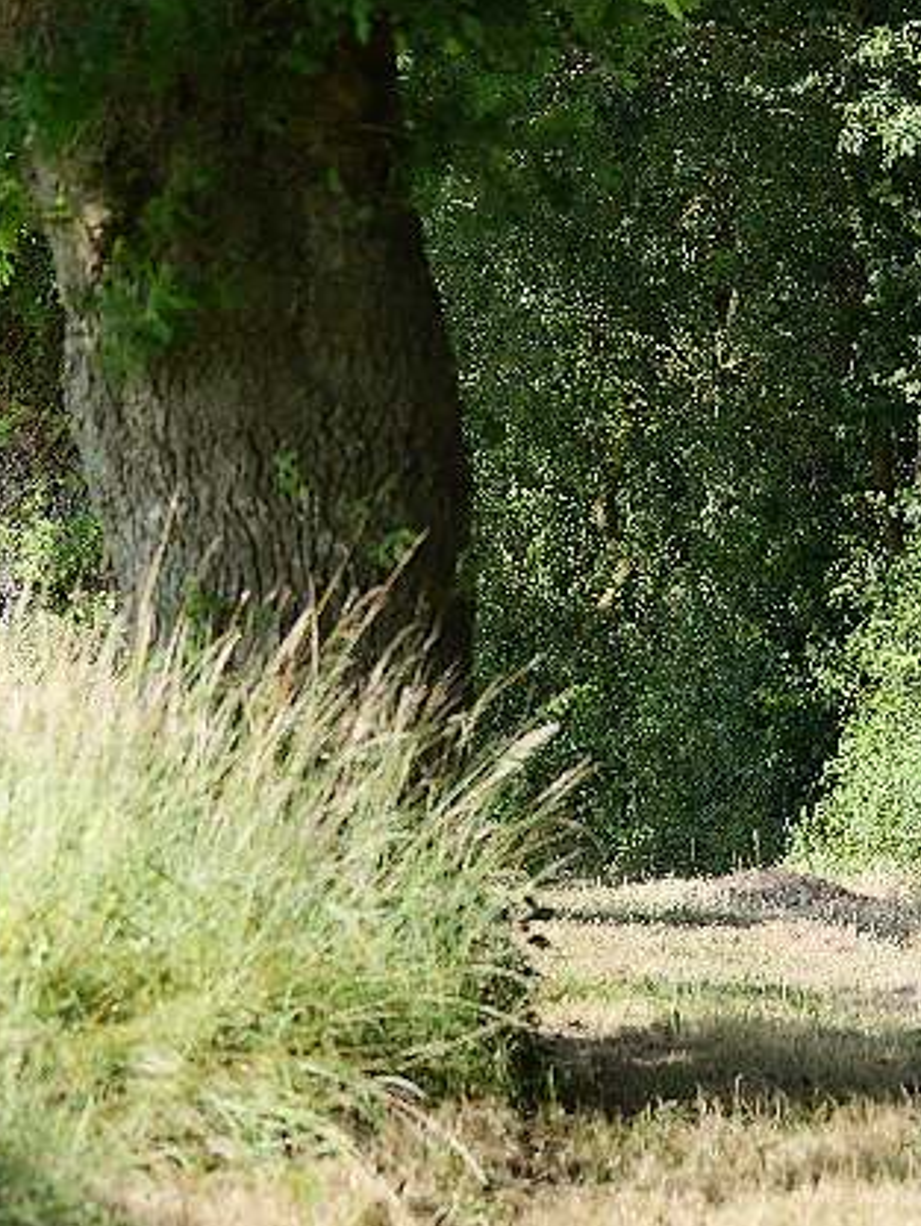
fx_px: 13615
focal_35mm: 384
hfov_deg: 3.9
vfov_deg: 5.2
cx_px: 609
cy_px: 356
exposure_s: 1/500
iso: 200
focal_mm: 100
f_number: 4.5
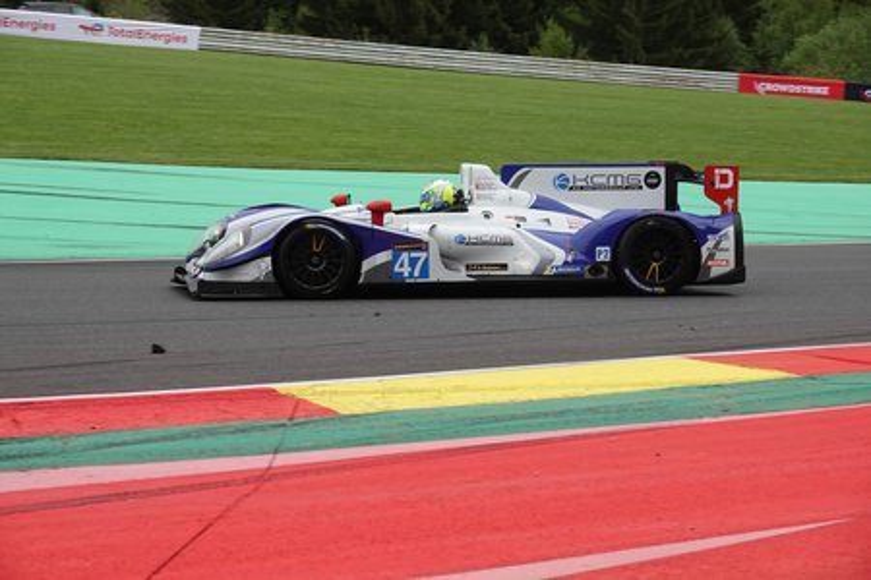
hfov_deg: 21.0
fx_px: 2347
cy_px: 290
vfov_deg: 14.1
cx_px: 436
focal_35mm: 97
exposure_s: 1/800
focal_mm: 35.68
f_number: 3.5
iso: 200
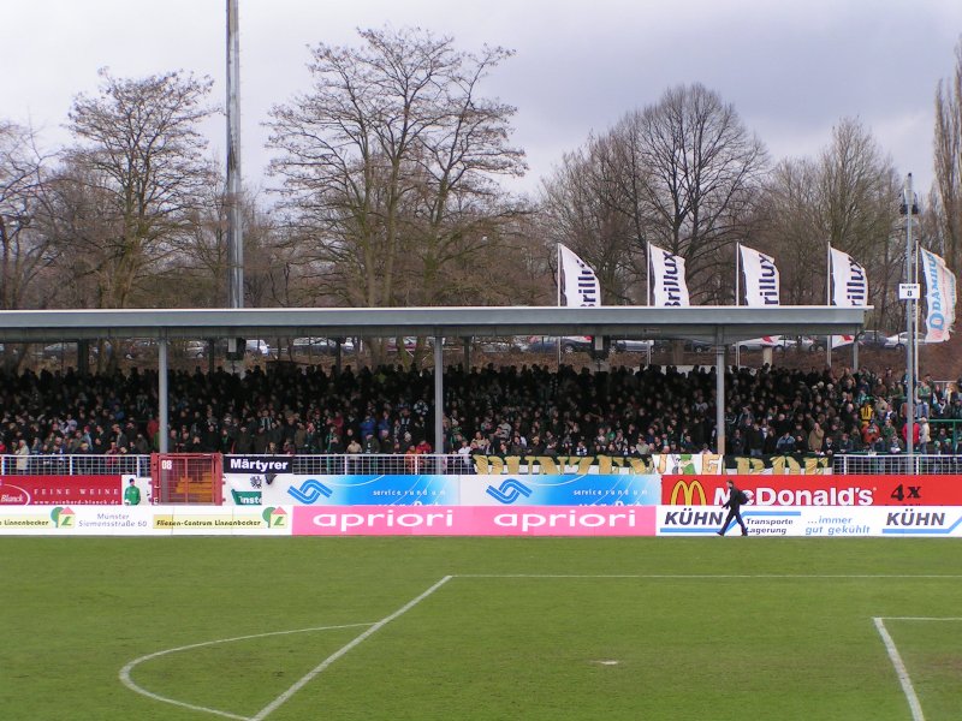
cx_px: 481
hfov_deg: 19.8
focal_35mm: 99
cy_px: 360
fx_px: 2751
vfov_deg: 14.9
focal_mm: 15.2
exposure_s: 1/250
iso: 50
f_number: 5
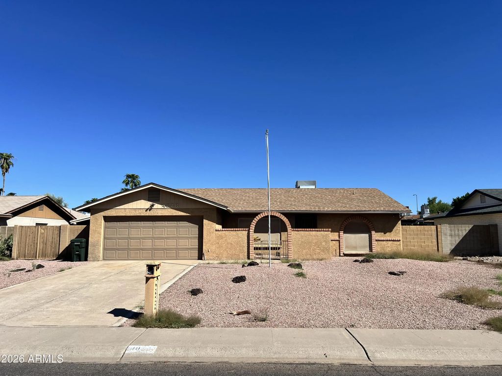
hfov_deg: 67.3
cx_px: 251
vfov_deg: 53.1
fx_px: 377
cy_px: 188
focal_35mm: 26
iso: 50
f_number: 1.5
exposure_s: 1/6211
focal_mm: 5.7
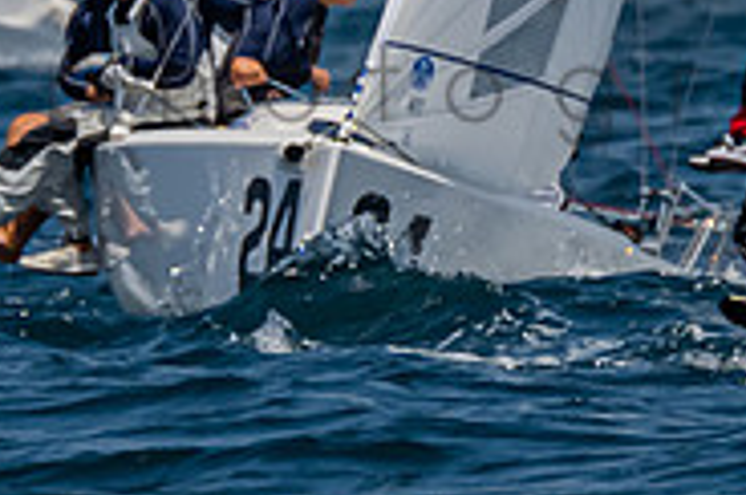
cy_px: -398
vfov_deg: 0.6
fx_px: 45489
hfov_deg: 0.9
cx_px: 431
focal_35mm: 2199
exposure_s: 1/2500
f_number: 6.3
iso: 400
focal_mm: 350
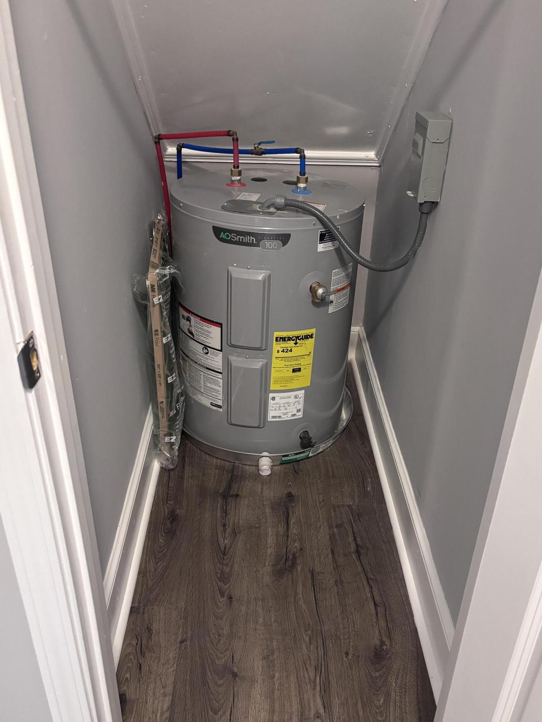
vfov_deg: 60.0
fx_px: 626
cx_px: 299
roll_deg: -3.2
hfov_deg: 46.7
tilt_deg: -29.0
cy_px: 362
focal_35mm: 30
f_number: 1.6
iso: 500
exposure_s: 1/60
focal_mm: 5.96
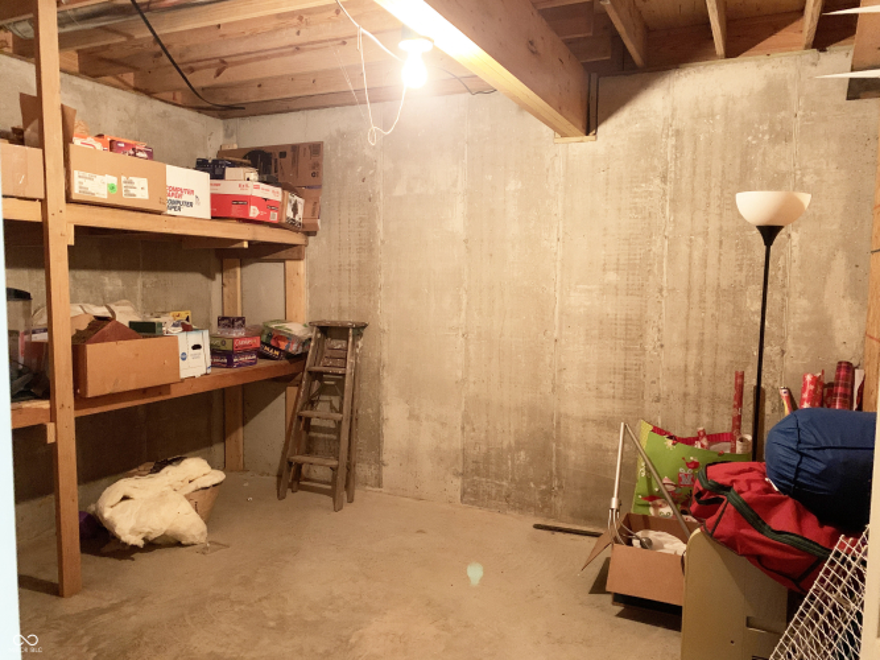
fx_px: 661
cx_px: 440
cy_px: 330
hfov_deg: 67.3
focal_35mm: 26
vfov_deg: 53.0
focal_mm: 4.25
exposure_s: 1/30
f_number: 1.8
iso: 800
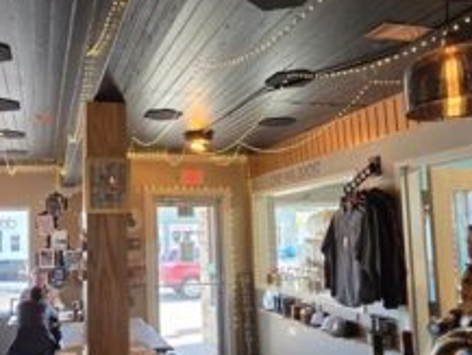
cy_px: 201
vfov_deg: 46.7
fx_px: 409
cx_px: 178
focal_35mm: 30
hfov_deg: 59.2
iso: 160
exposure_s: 1/60
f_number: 2.2
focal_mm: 2.2
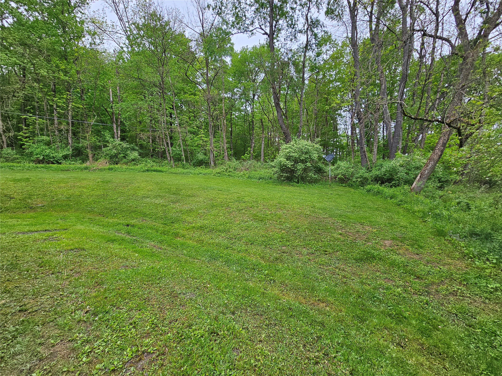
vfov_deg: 89.9
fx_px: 189
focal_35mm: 13
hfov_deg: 106.2
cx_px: 251
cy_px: 188
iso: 50
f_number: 2.2
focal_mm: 2.2
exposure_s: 1/194
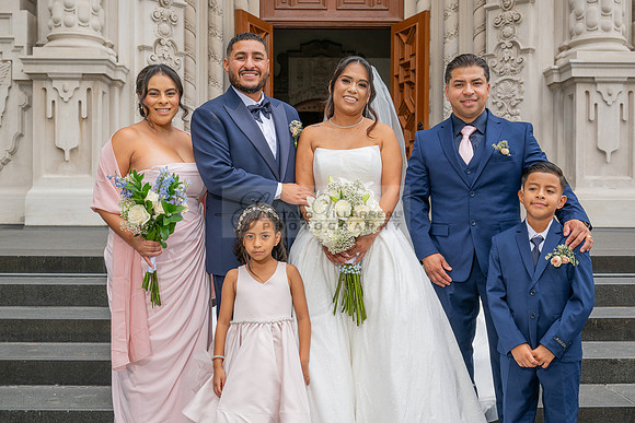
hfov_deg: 46.4
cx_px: 318
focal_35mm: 42
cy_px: 212
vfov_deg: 31.9
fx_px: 741
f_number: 7.1
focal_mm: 42
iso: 200
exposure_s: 1/200
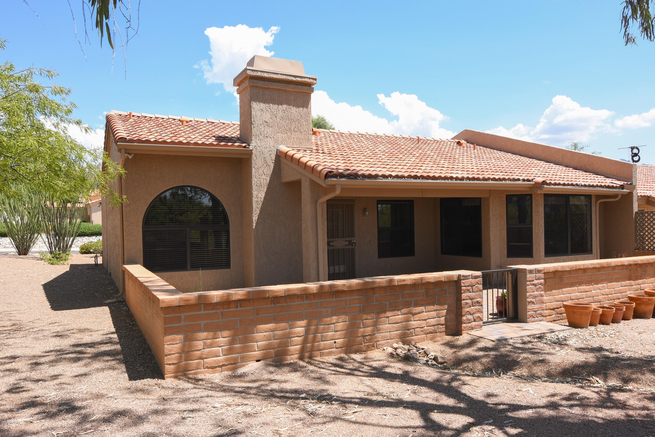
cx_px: 328
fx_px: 455
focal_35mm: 25
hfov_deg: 71.5
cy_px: 218
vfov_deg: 51.3
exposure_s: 1/125
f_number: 11
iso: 100
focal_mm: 17
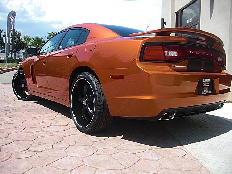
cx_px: 116
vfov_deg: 39.7
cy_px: 87
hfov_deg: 51.4
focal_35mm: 36
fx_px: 241
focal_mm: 6.3
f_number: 2.8
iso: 50
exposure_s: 1/800
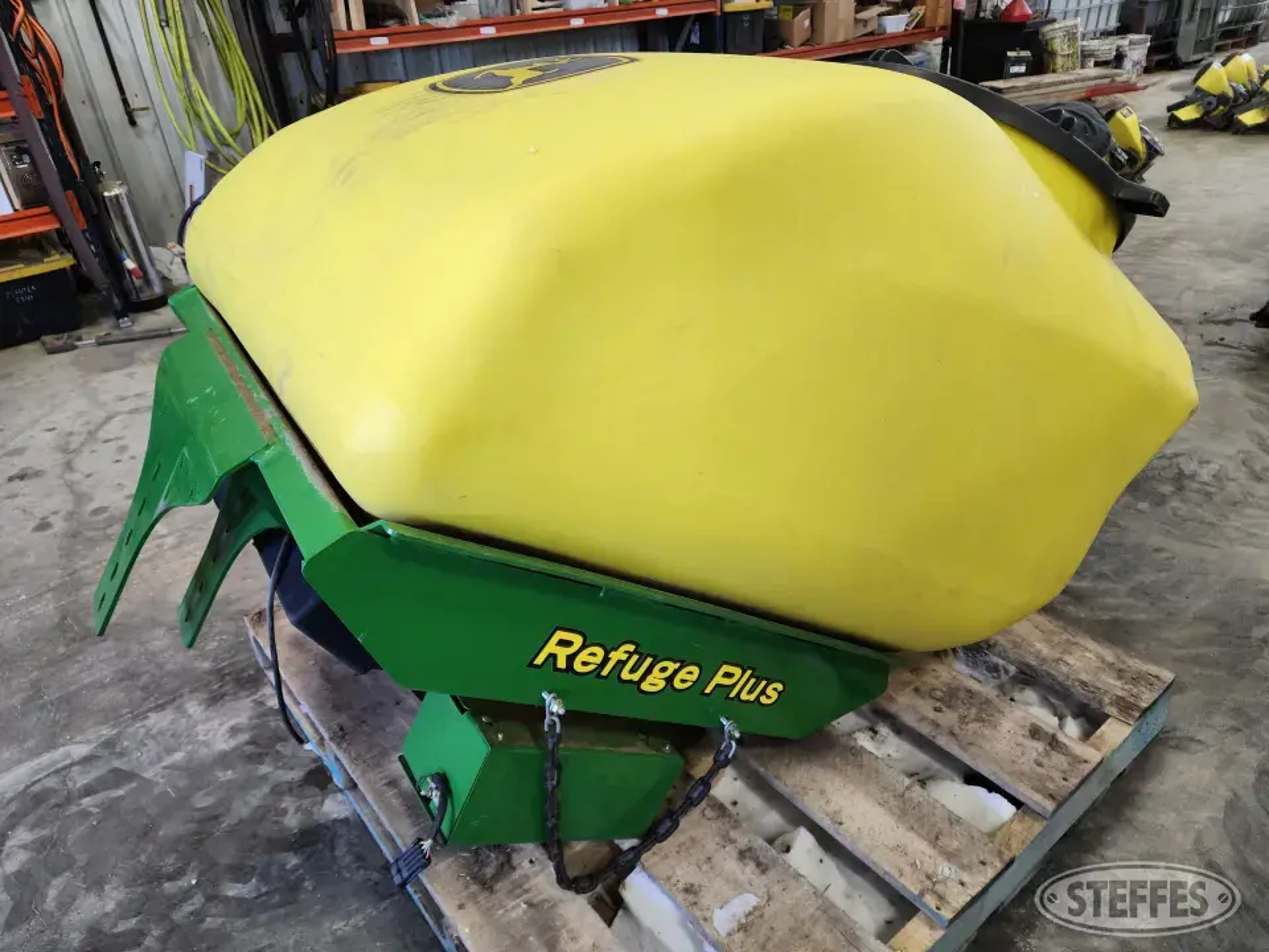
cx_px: 634
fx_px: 843
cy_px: 476
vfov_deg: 58.9
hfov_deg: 73.9
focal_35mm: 23
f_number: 1.8
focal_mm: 6.4
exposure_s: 1/120
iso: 320
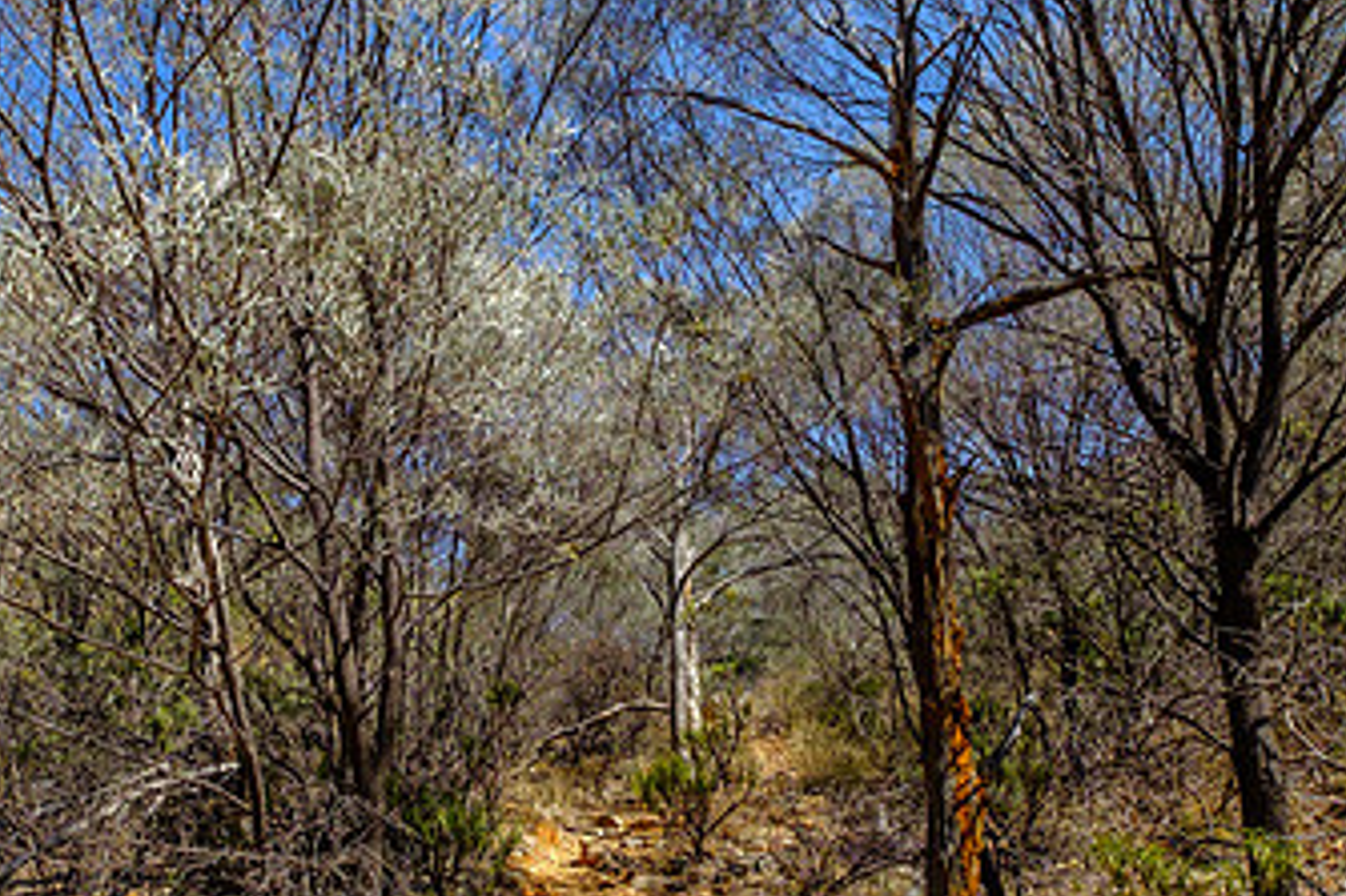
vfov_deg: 48.8
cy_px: 581
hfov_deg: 68.8
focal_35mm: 26
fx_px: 972
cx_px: 542
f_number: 5.6
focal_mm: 10
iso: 400
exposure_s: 1/1250
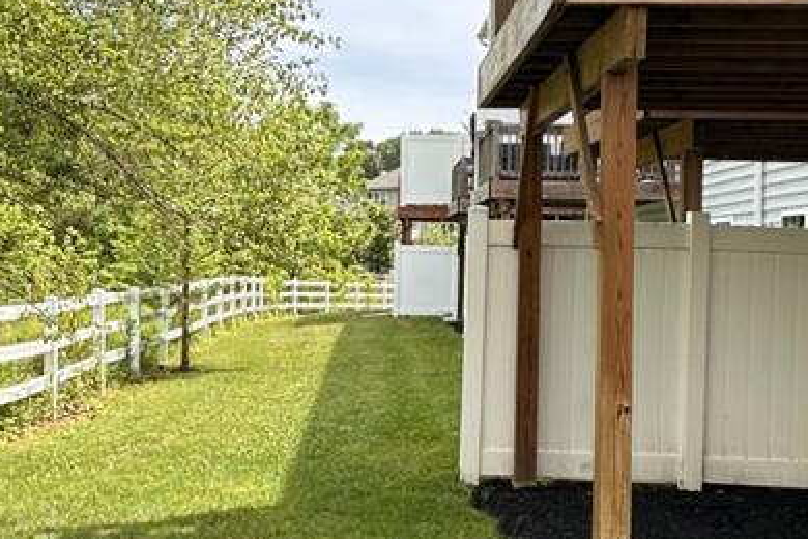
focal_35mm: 56
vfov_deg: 24.2
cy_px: 234
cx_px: 256
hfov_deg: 35.2
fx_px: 1257
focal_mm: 2.22
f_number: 2.2
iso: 40
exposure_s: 1/615
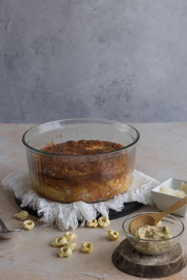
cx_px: 94
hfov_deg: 18.2
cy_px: 140
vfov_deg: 27.0
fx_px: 584
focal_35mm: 75
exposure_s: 1/125
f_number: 5.6
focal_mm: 50
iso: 640
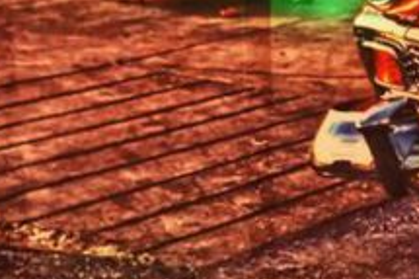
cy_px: -241
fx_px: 4163
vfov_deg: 3.8
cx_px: 754
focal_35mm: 358
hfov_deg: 5.7
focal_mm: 50
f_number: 1.8
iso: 1600
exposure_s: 1/40
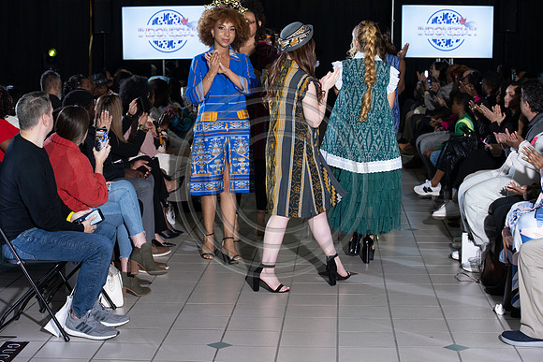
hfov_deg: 28.8
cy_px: 181
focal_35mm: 70
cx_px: 272
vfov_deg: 19.5
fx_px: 1056
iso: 1250
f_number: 5.6
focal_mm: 70
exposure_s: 1/160
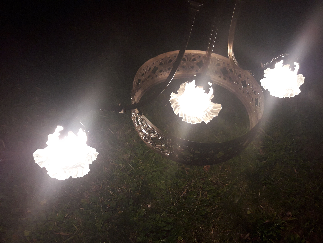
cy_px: 122
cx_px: 162
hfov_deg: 63.4
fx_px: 261
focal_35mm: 28
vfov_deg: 49.7
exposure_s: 1/33
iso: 100
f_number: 1.9
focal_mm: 3.7
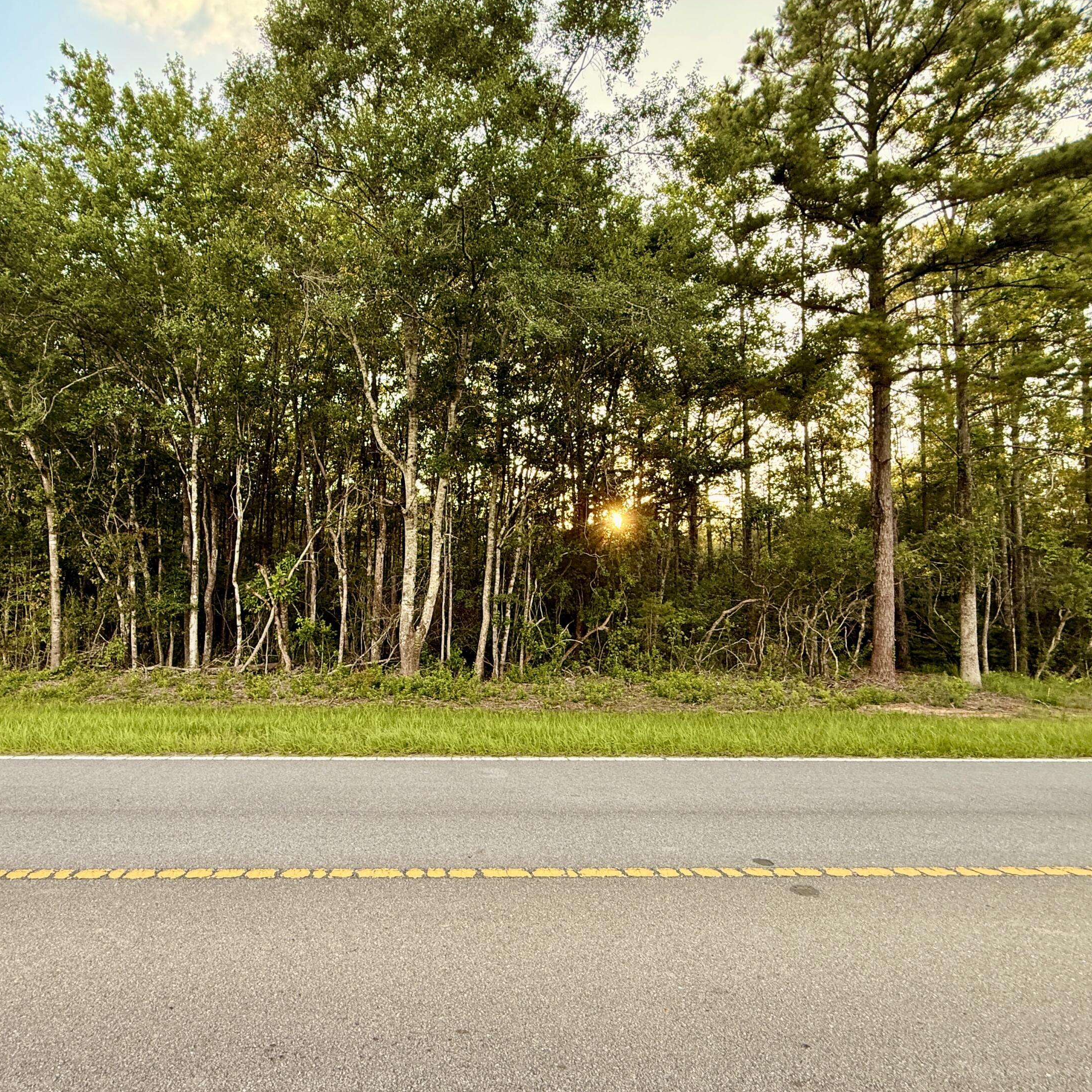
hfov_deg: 82.6
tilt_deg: +4.1
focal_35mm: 17
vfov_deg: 83.9
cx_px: 420
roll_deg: +0.0
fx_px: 607
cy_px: 561
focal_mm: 2.22
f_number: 2.2
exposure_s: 1/99
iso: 125
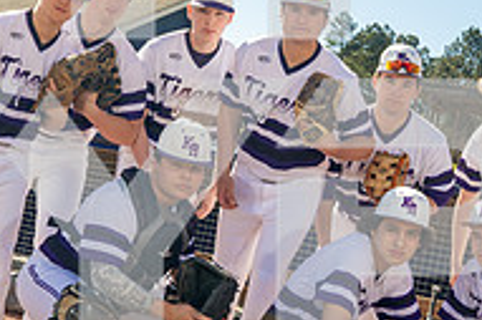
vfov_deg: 18.6
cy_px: 213
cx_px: 227
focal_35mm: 73
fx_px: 977
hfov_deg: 27.7
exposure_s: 1/125
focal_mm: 24
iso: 100
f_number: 8
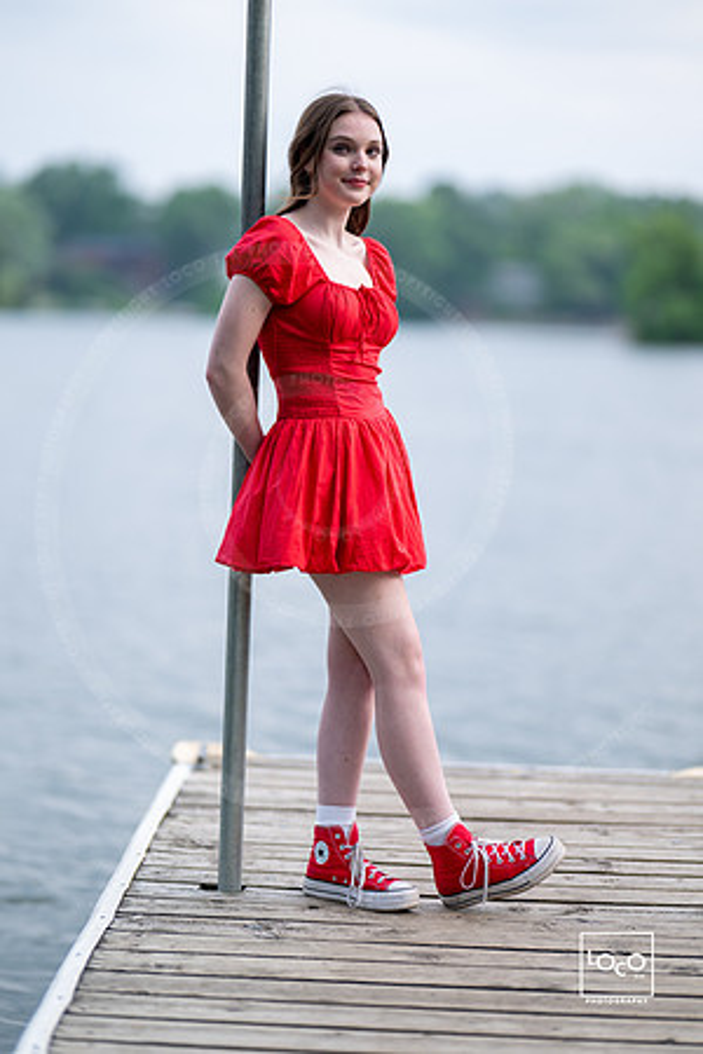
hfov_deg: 16.1
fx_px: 2490
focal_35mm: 85
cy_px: 527
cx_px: 352
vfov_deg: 23.9
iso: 80
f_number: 1.2
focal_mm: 85
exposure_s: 1/200
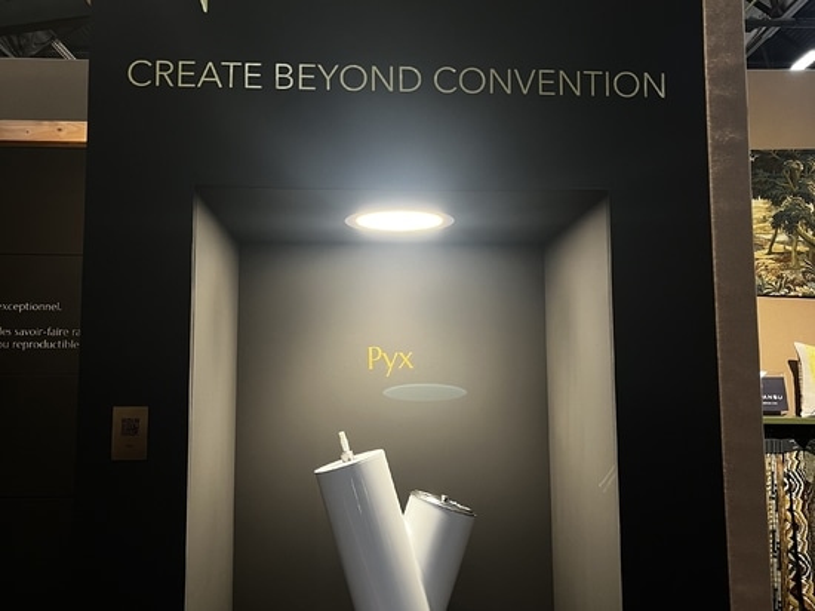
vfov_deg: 53.0
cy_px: 306
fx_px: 612
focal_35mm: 26
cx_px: 408
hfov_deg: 67.3
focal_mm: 5.1
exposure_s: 1/50
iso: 80
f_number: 1.6
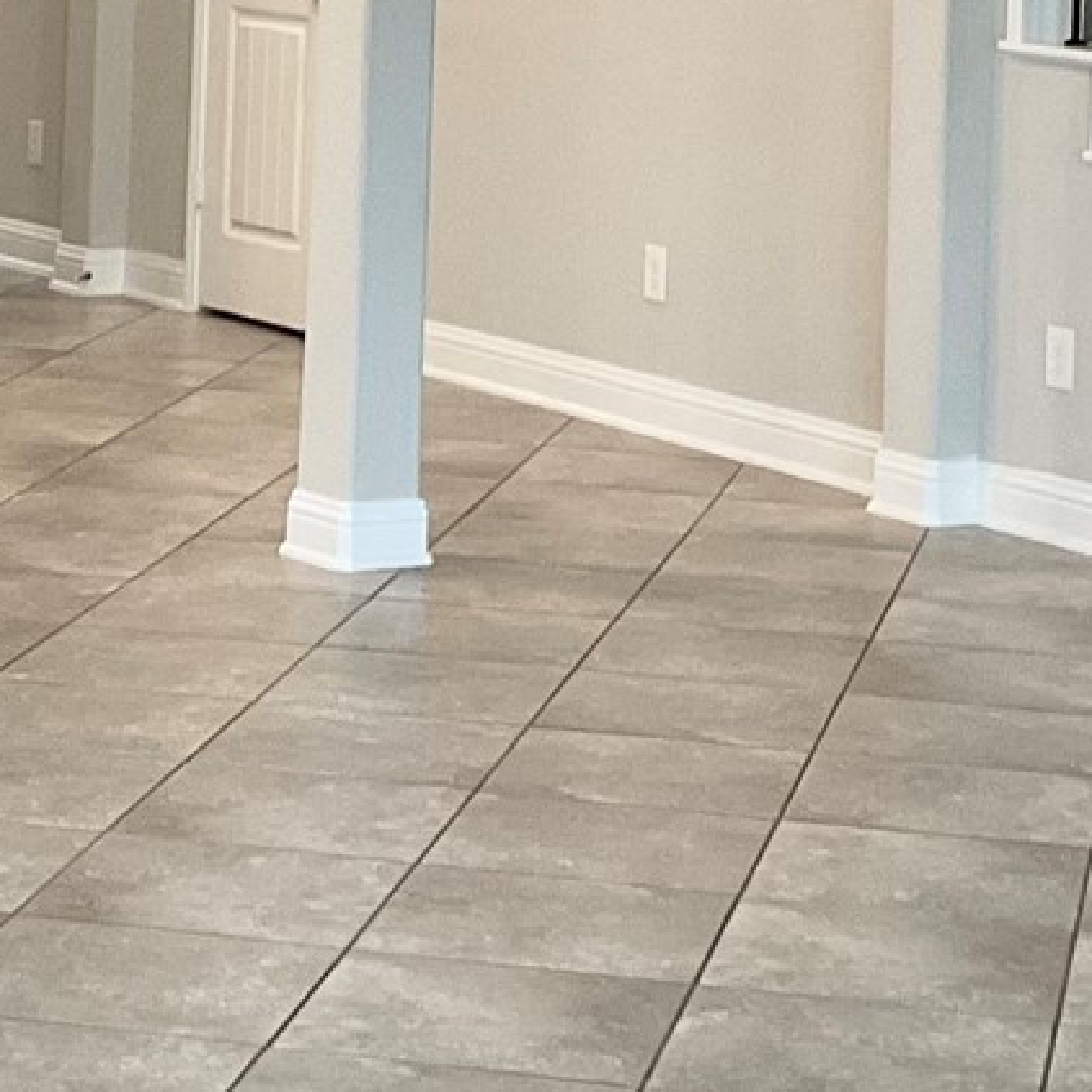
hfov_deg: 14.0
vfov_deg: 13.6
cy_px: -307
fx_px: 4426
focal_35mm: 124
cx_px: 230
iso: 80
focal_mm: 3
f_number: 1.8
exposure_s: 1/60
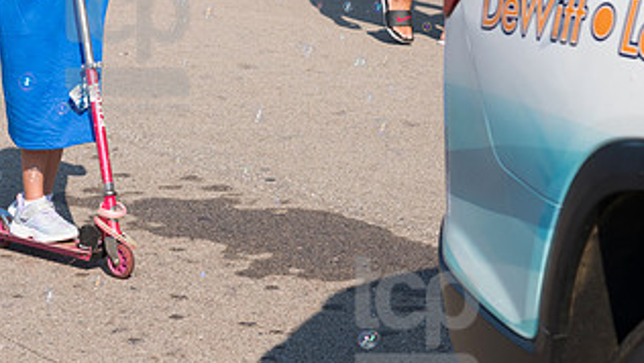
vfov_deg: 8.1
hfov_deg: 14.2
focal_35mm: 150
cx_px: 128
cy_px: 42
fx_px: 2562
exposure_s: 1/800
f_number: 6.3
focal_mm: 78
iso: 320
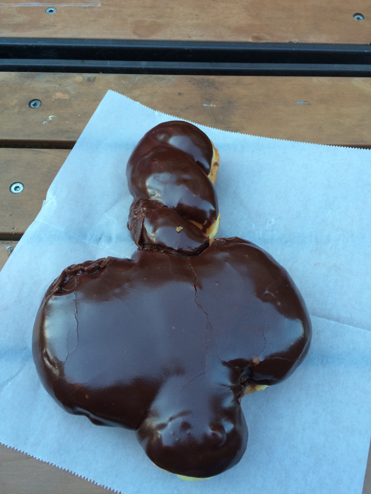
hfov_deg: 48.2
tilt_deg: -63.6
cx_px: 186
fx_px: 414
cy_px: 247
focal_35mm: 29
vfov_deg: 61.7
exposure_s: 1/30
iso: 40
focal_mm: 4.15
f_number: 2.2
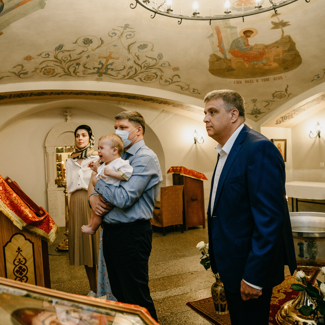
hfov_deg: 52.4
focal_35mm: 31
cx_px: 142
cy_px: 162
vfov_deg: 52.5
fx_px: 329
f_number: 3.5
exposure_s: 1/160
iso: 500
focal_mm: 24
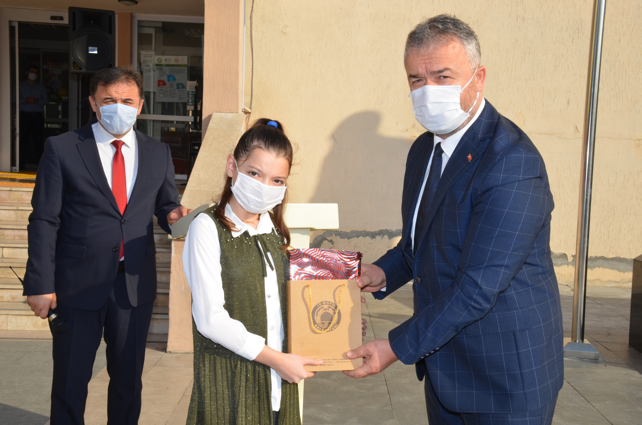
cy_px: 212
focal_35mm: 48
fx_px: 854
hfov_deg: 41.2
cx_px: 321
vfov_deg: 28.0
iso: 400
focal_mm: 32
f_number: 18
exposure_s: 1/250
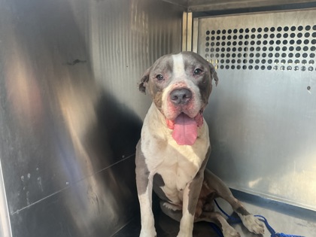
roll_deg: +1.6
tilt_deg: -15.5
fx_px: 265
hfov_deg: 61.7
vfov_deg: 48.2
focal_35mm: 29
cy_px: 118
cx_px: 158
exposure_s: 1/60
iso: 50
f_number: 1.8
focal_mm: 3
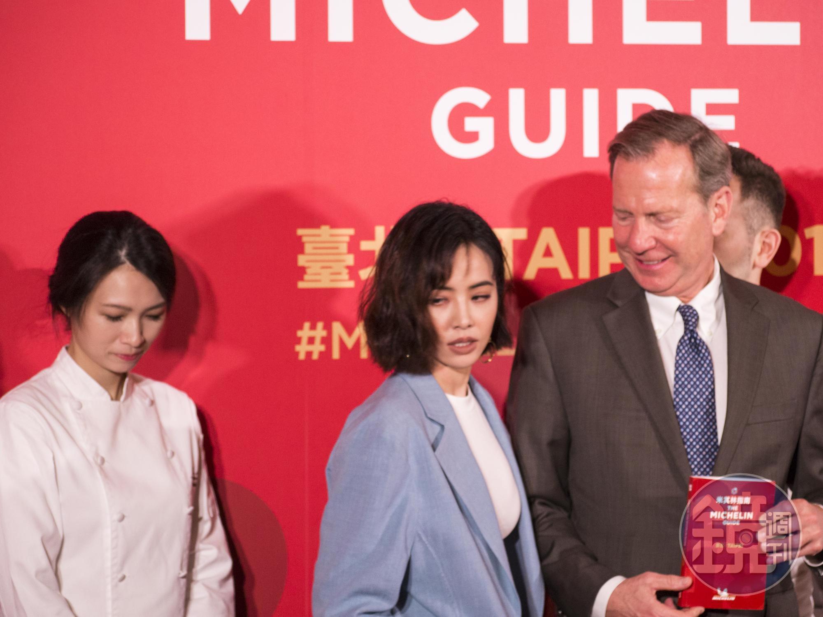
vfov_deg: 10.0
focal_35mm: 148
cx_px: 412
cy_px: 308
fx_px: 3519
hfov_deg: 13.3
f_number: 4.7
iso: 1250
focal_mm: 74
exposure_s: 1/160
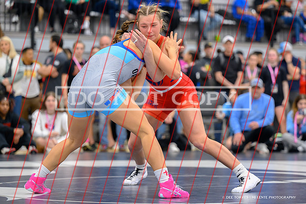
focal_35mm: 130
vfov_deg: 10.6
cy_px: 107
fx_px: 1105
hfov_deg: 15.8
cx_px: 180
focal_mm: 110
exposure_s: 1/800
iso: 2200
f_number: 2.8
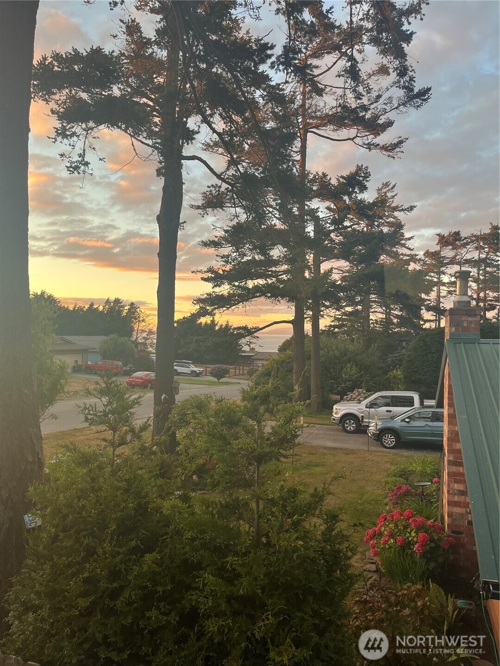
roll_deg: +0.2
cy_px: 333
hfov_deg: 53.1
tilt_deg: -0.3
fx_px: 501
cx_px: 250
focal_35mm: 26
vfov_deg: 67.3
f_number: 1.6
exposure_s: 1/120
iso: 80
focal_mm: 5.1
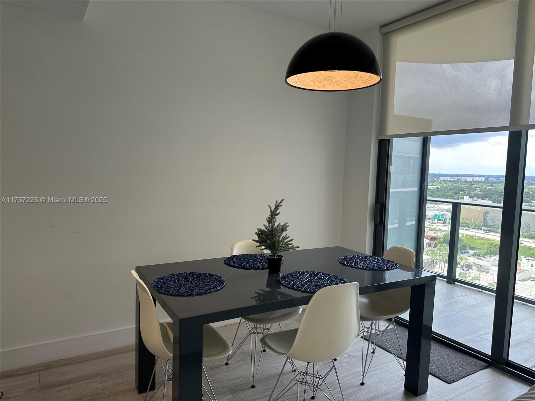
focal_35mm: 24
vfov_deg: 56.8
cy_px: 200
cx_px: 268
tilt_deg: -5.3
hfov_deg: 71.6
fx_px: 371
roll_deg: -1.6
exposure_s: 1/170
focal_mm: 6.86
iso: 80
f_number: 1.78
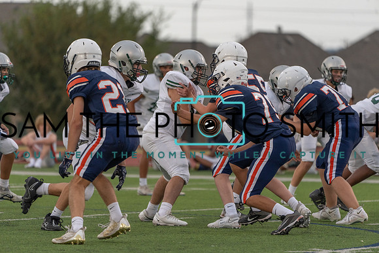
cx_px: 190
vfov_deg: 3.4
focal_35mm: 400
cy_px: 126
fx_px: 4212
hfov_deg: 5.2
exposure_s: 1/1000
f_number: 5.6
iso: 1600
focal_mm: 400
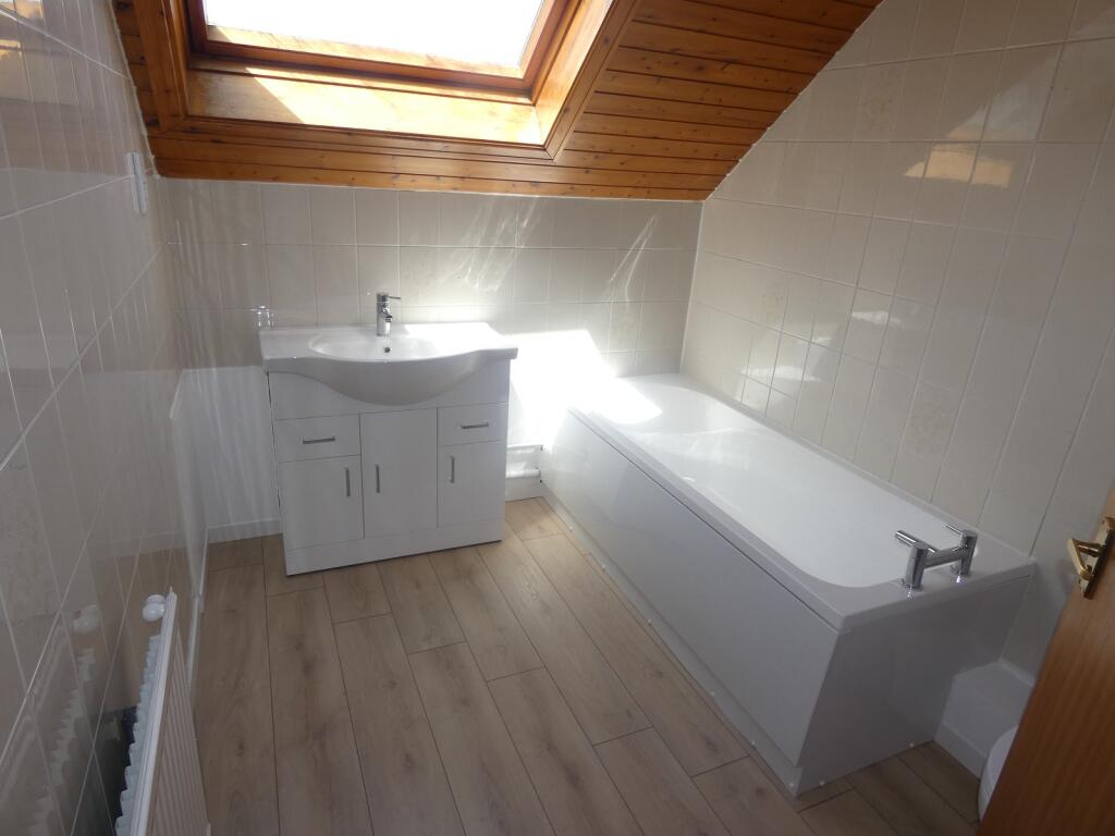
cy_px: 418
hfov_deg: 81.7
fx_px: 644
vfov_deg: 66.0
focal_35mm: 20
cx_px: 558
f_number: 3.2
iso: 80
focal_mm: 3.6
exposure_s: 1/200
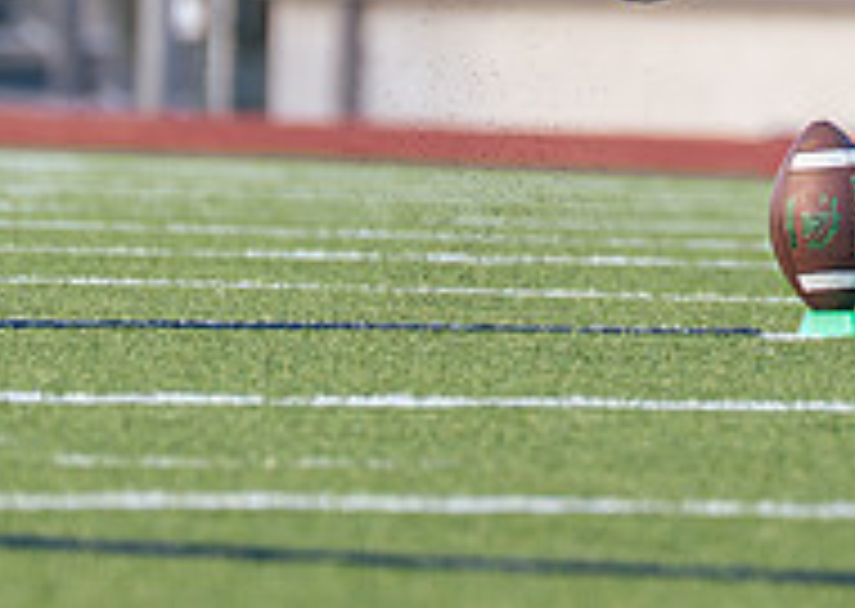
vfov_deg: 1.1
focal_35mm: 1283
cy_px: -329
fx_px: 31099
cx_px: 956
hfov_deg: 1.6
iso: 160
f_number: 2.8
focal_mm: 200
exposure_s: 1/1000
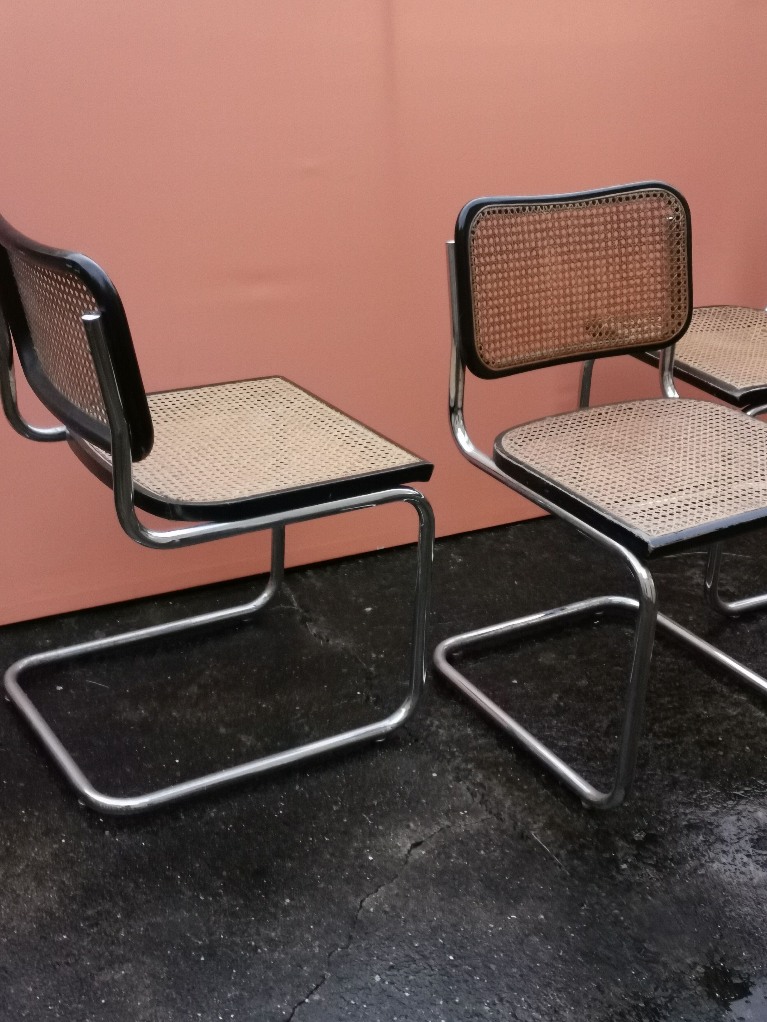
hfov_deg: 34.3
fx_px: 1241
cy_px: 511
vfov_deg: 44.8
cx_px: 384
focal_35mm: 42
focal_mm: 5.58
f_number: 1.8
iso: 320
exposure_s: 1/100
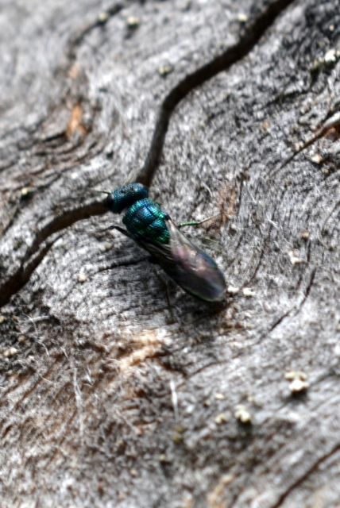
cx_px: 170
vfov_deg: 24.6
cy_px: 254
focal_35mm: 82
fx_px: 1166
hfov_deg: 16.6
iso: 100
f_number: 8
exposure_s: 1/125
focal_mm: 55
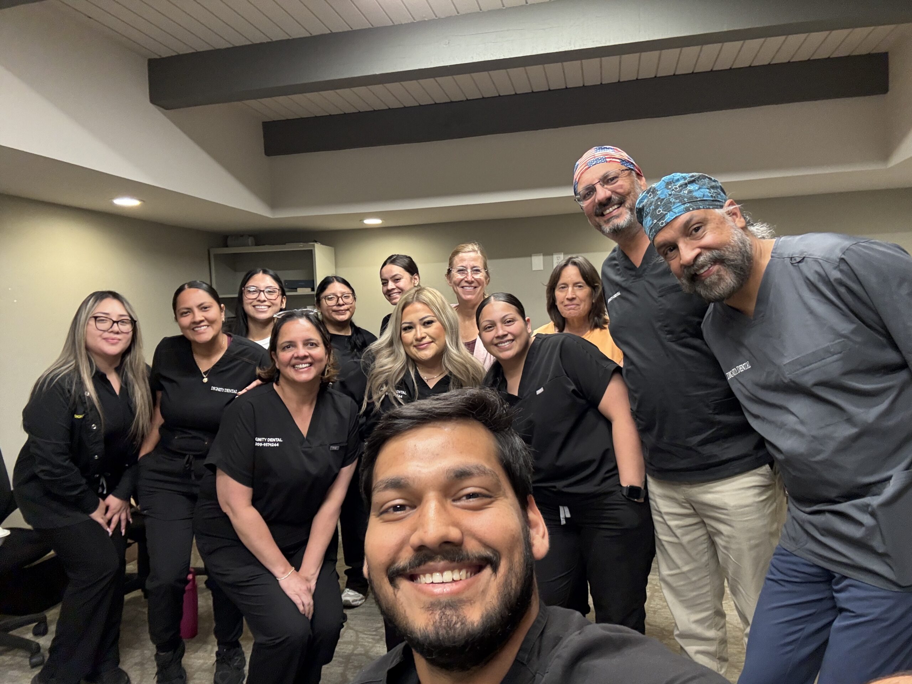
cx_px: 456
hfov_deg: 73.9
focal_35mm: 23
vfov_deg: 58.9
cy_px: 342
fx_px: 606
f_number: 1.9
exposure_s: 1/60
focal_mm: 2.69
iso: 200
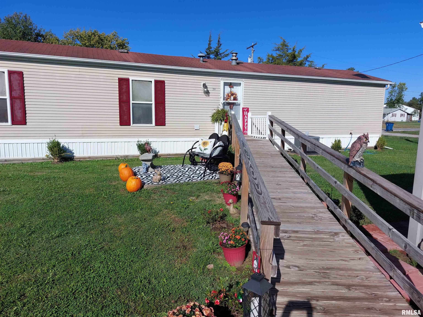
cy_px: 158
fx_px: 293
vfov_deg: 56.8
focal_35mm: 24
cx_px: 212
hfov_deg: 71.6
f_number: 1.8
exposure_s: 1/2139
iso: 25
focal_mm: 5.23
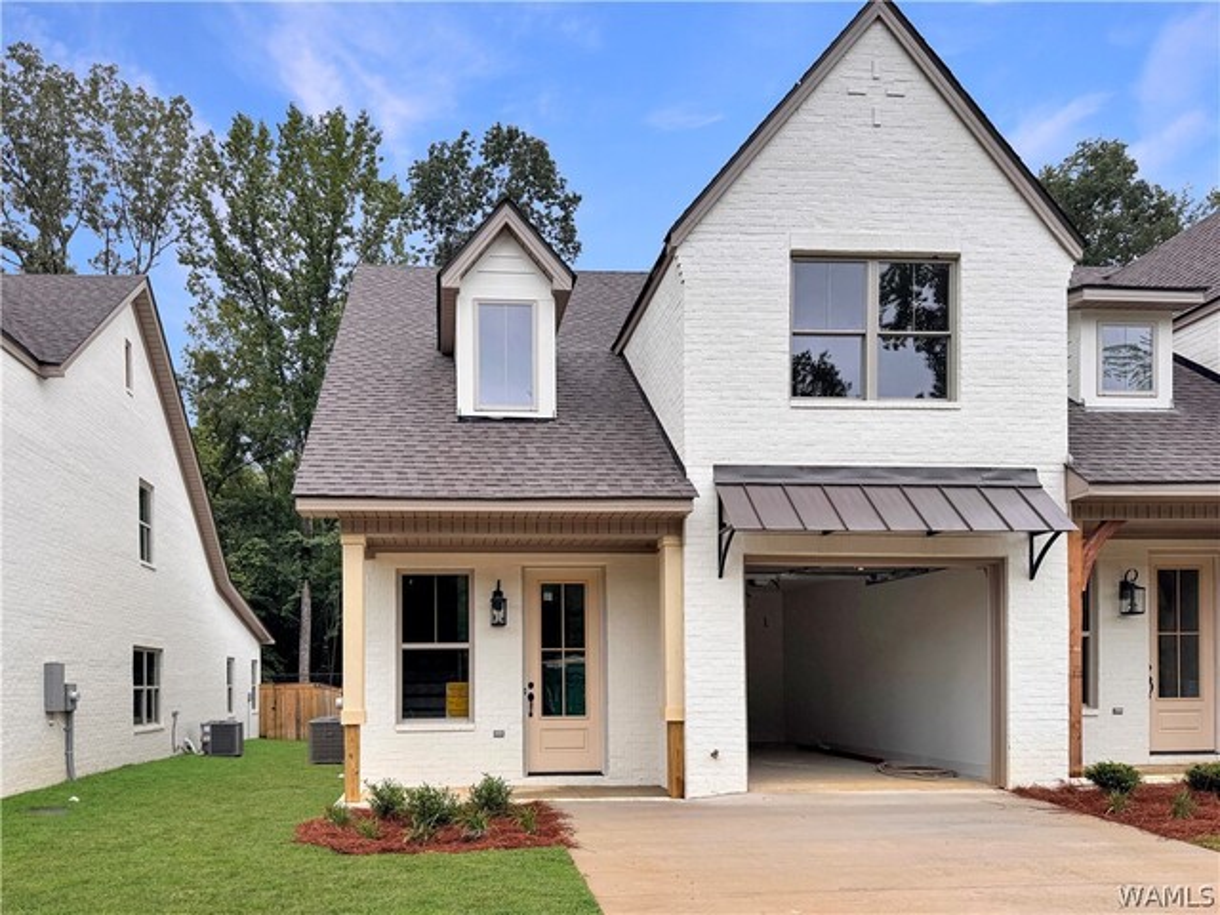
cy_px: 458
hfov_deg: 71.6
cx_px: 610
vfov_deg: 56.8
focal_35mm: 24
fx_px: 846
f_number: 1.78
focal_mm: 6.76
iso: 80
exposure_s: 1/582
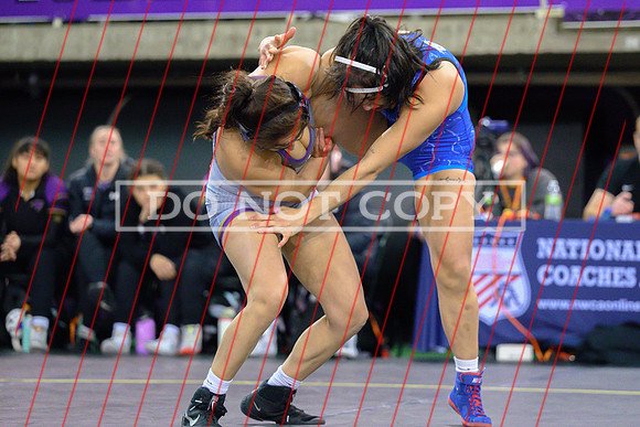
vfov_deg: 9.1
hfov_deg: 13.7
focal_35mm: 150
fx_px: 2671
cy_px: 164
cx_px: 383
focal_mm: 120
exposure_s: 1/640
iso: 7200
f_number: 2.8
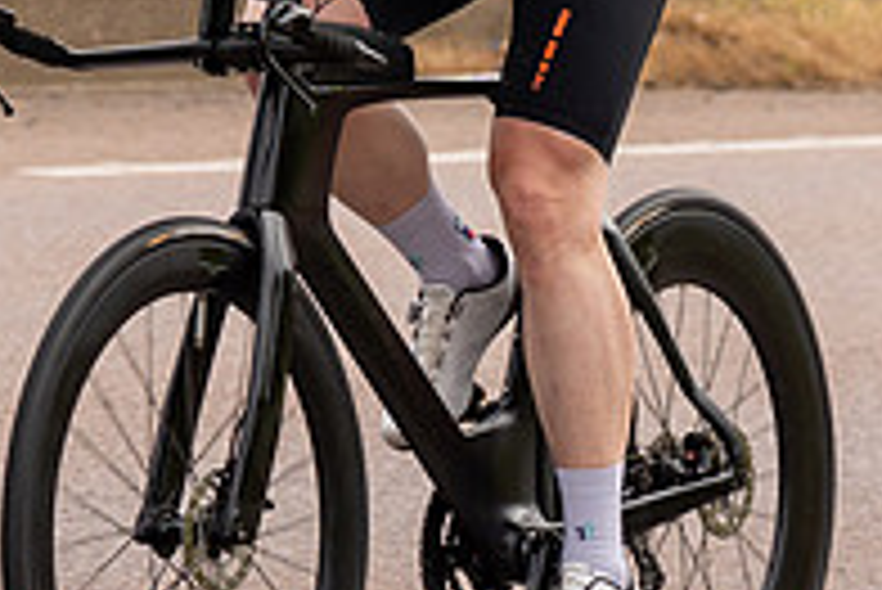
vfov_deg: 3.7
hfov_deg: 5.5
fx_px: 9120
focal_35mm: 372
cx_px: 295
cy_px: -240
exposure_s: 1/800
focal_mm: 70
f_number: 4
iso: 125
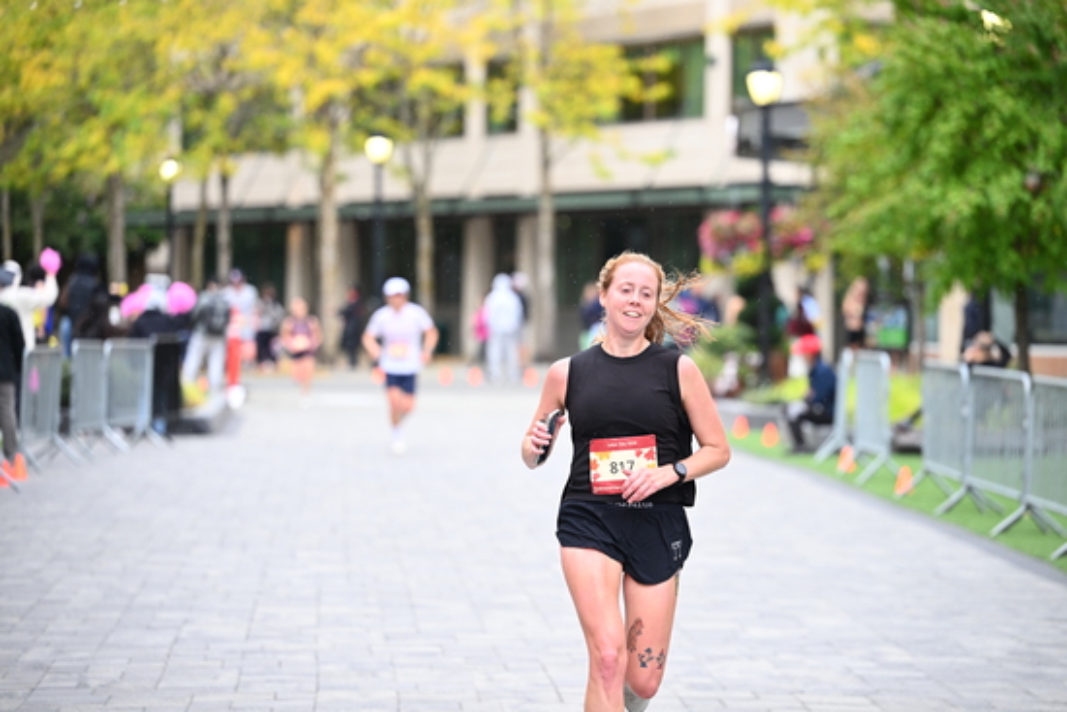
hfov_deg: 15.8
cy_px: 356
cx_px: 534
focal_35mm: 130
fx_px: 3854
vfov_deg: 10.6
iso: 1250
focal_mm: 130
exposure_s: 1/1250
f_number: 2.8
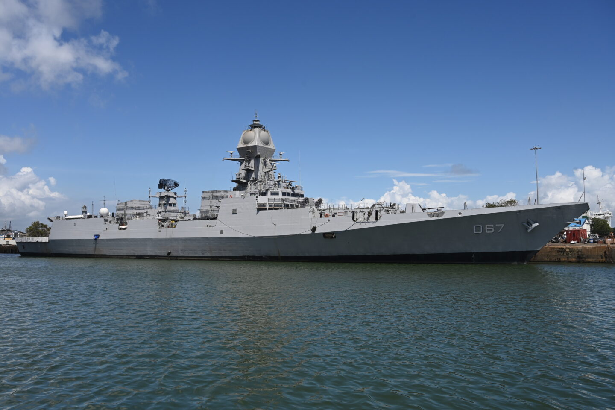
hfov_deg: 63.7
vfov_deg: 45.0
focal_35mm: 29
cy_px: 205
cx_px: 308
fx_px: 495
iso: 250
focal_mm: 29
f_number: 8
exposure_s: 1/1000
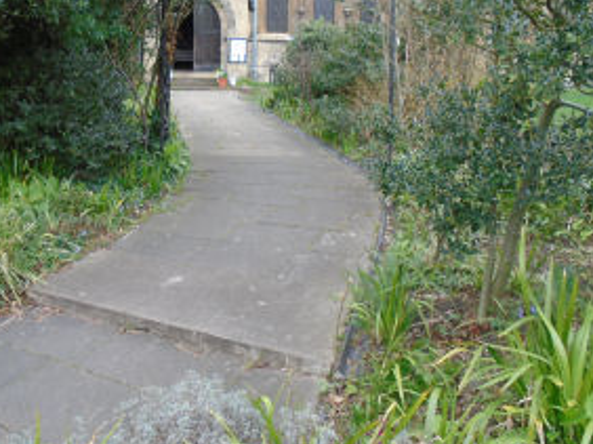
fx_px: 650
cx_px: 206
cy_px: 155
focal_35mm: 38
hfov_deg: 48.3
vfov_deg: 37.3
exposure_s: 1/50
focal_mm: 4.6
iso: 100
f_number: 3.2
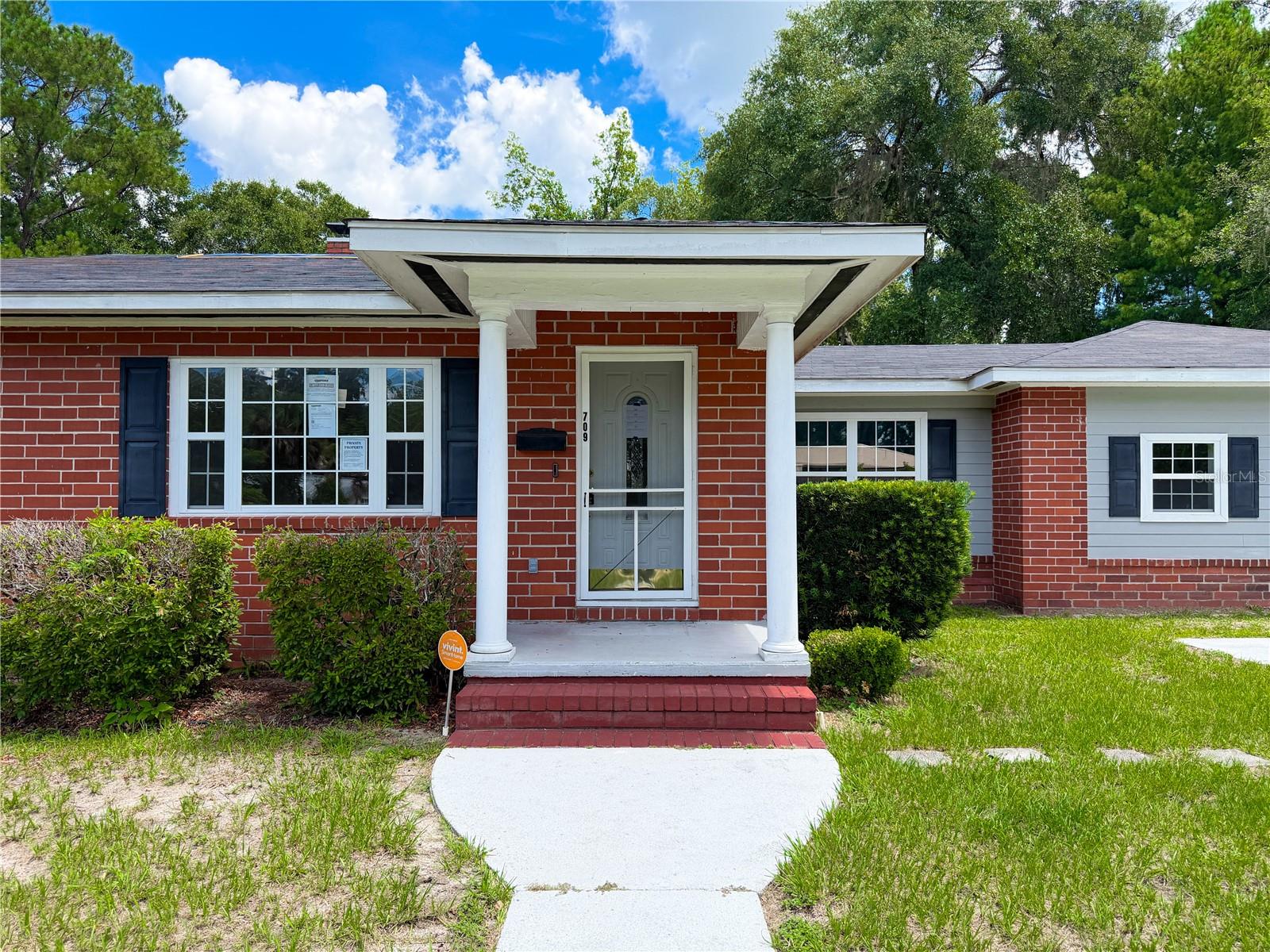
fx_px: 881
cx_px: 635
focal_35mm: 24
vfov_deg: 56.8
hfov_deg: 71.6
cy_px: 476
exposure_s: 1/2800
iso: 100
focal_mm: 6.76
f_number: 1.8
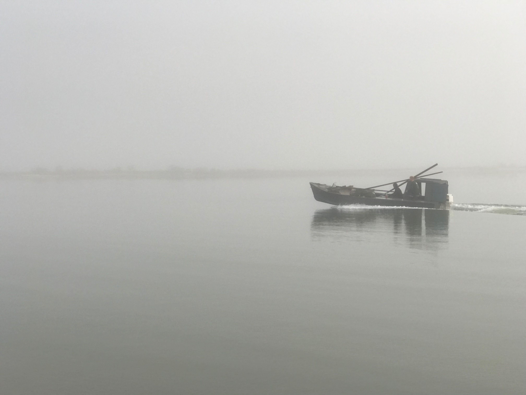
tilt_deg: -1.8
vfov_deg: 25.7
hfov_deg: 33.8
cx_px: 263
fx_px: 866
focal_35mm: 57
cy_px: 198
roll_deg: +0.5
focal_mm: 6.6
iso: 20
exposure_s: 1/176
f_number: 2.8
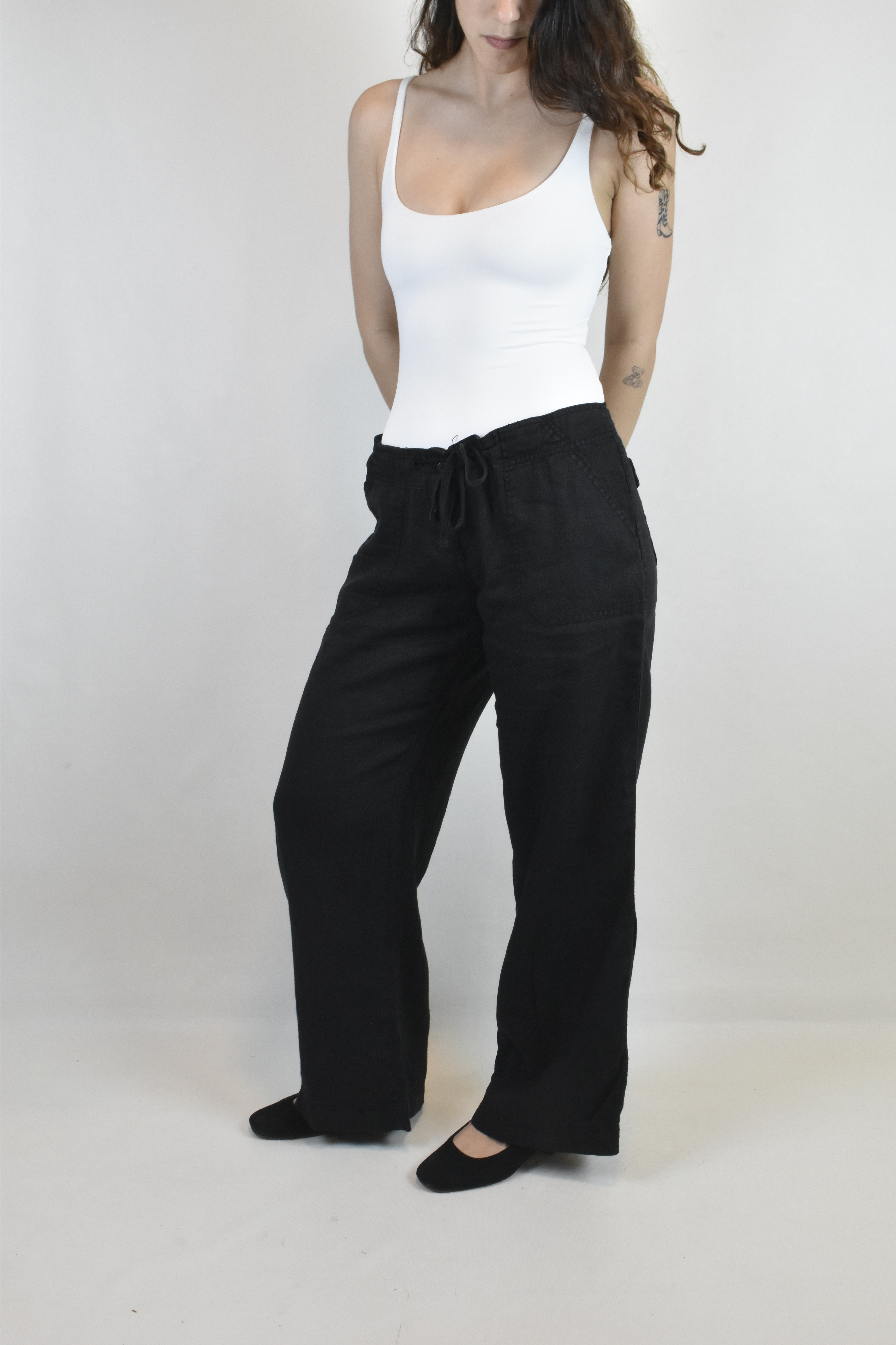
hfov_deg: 35.5
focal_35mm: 38
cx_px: 448
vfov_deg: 51.3
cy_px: 672
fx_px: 1400
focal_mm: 25
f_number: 18
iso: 1600
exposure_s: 1/30
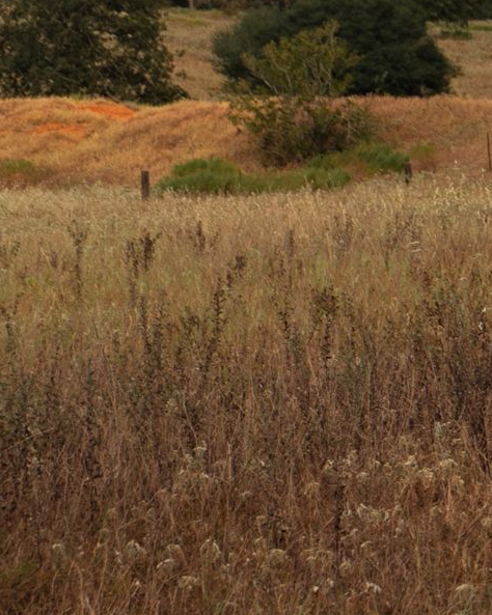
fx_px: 5044
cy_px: 120
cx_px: 164
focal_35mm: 277
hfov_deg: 5.6
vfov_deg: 7.0
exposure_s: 1/100
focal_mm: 70
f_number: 9
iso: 160
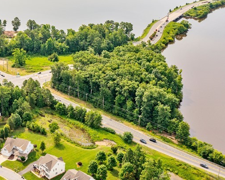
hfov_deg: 32.0
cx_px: 23
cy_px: 39
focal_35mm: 56
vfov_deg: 26.7
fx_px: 373
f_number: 4.5
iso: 100
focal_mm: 10.26
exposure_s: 1/25
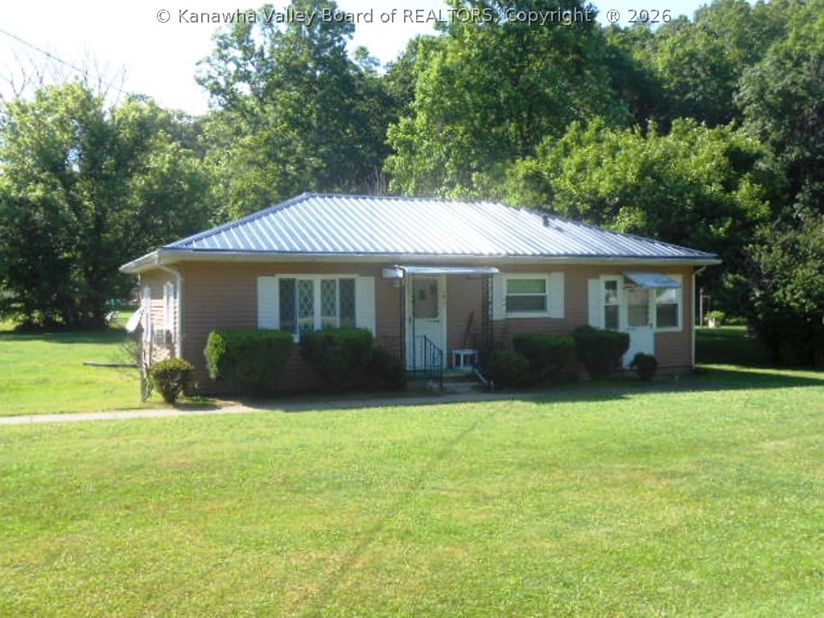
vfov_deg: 41.8
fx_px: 809
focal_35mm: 34
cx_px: 412
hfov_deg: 54.0
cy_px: 309
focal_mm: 6
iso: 80
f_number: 3.9
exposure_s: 1/250
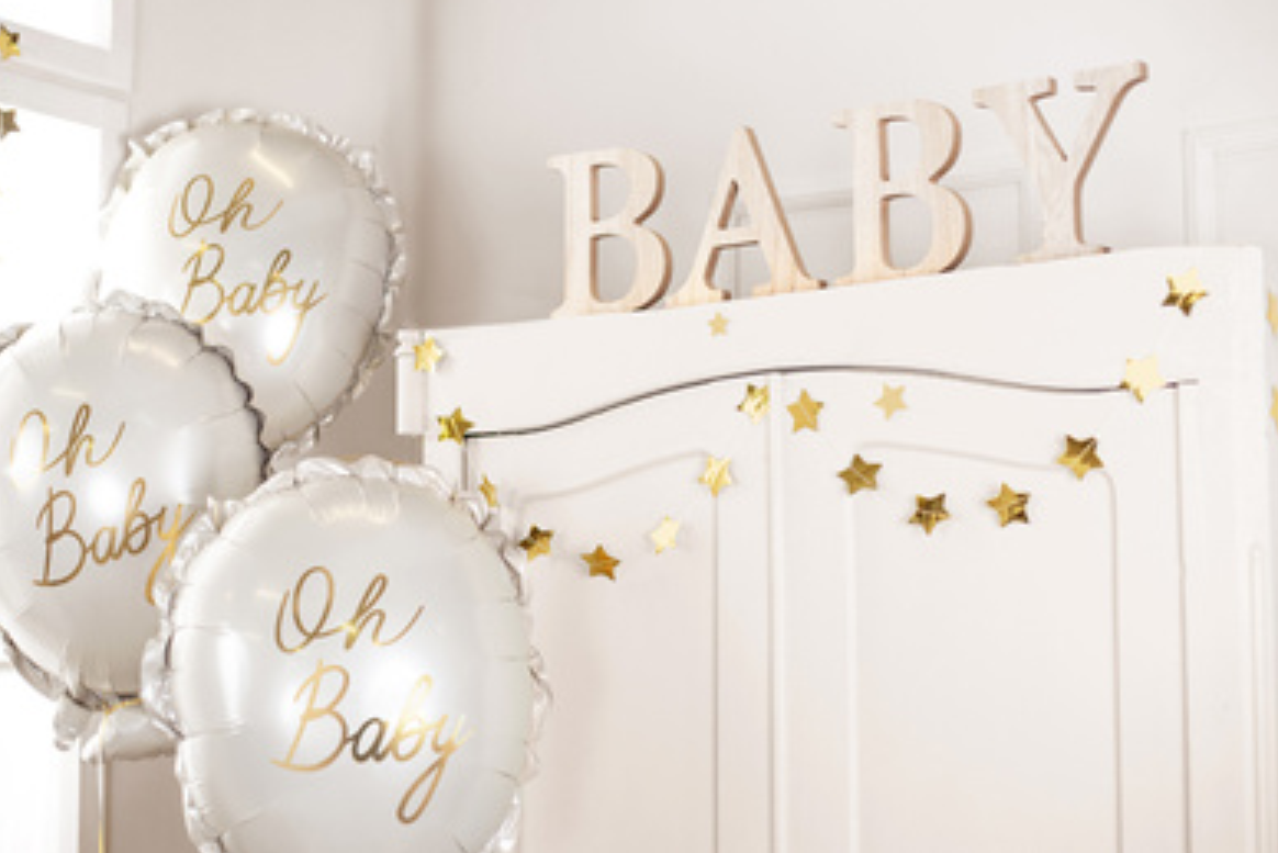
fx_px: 2060
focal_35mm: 58
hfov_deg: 34.5
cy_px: 366
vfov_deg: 23.4
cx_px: 629
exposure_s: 1/125
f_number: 2.2
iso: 160
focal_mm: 50
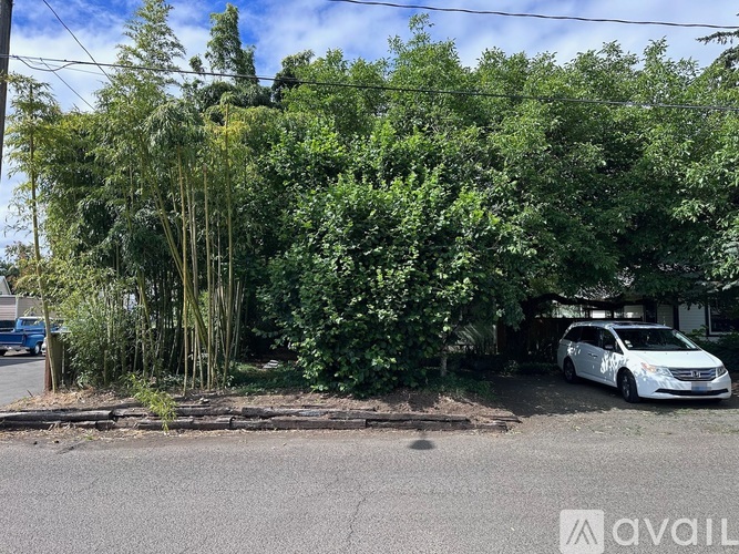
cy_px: 277
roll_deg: +0.5
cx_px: 370
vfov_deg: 56.8
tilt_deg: +4.7
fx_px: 512
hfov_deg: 71.6
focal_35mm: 24
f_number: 1.78
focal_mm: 6.86
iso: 80
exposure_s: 1/1613
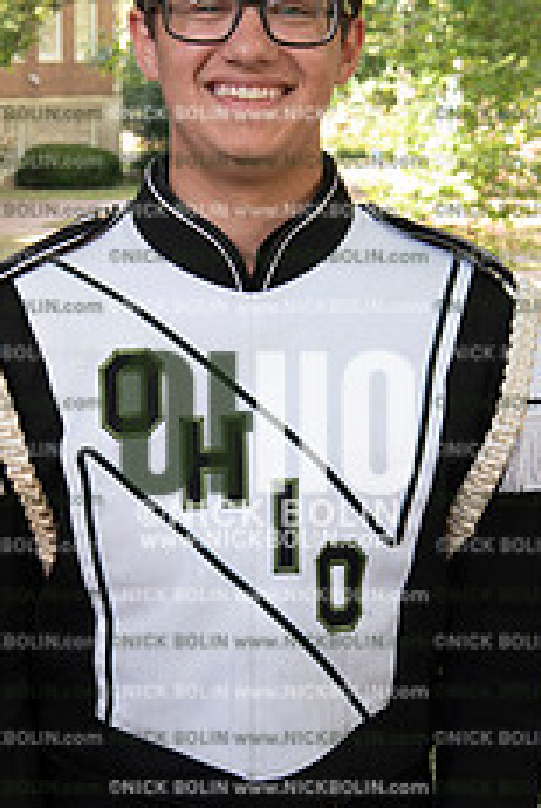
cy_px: 450
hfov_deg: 16.7
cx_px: 267
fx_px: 1843
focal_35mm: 82
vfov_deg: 24.7
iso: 800
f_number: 8
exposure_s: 1/100
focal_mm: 42
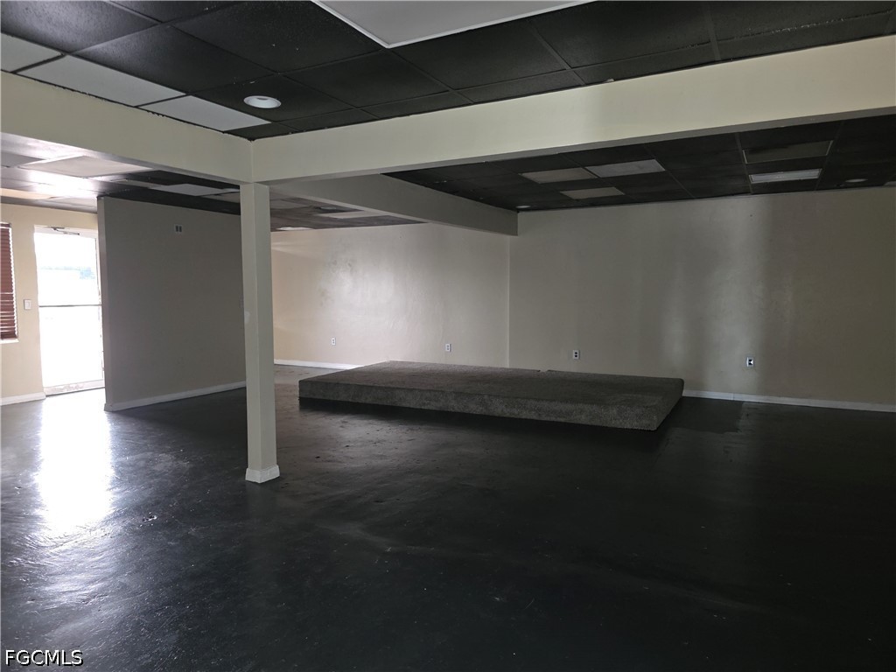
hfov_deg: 73.9
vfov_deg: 58.9
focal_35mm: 23
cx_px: 448
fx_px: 595
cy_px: 336
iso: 320
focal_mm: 6.3
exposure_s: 1/12
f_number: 1.7
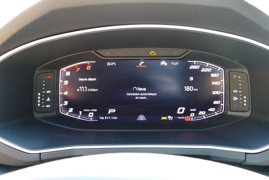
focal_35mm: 38
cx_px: 134
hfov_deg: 50.7
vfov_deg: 35.1
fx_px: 284
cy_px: 90
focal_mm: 13.7
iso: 800
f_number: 3.1
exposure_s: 1/80
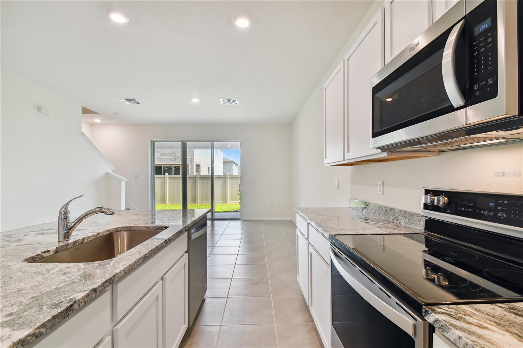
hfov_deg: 100.4
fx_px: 218
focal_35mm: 15
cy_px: 174
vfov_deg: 77.3
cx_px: 262
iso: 100
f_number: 7.1
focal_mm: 10
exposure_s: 1/13
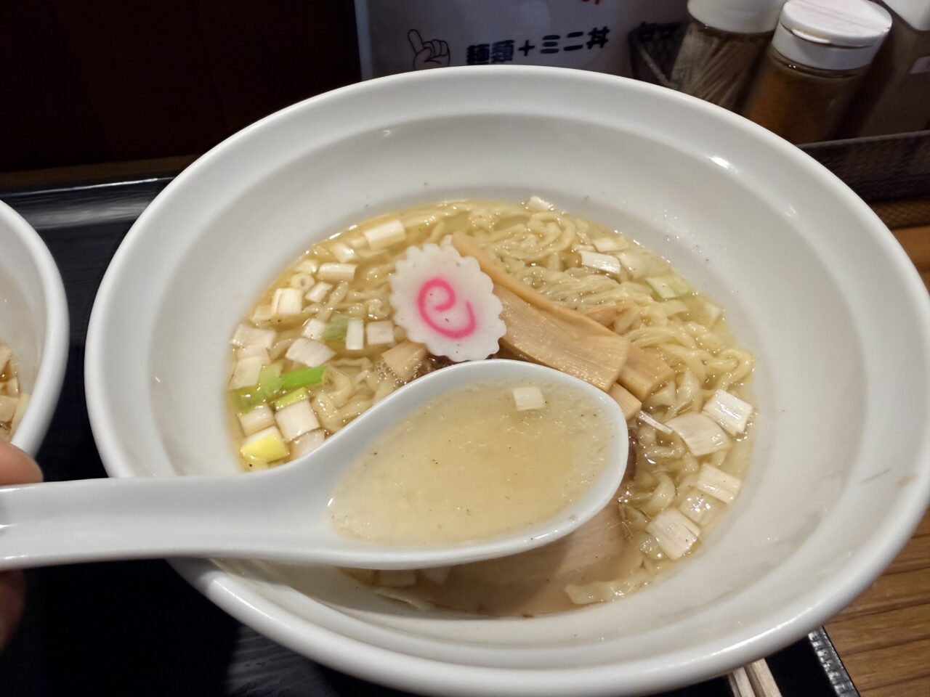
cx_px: 465
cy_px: 348
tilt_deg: -49.7
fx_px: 645
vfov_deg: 56.8
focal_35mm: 24
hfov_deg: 71.6
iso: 200
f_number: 2.2
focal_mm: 2.22
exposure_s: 1/100
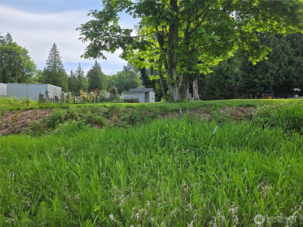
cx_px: 152
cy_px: 114
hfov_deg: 73.9
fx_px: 201
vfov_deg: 58.9
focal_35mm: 23
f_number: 1.8
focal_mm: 5.4
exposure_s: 1/1307
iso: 25
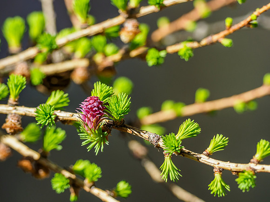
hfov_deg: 2.4
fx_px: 6522
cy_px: 95
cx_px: 89
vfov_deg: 1.8
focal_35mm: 836
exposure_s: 1/640
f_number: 4
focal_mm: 300
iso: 200
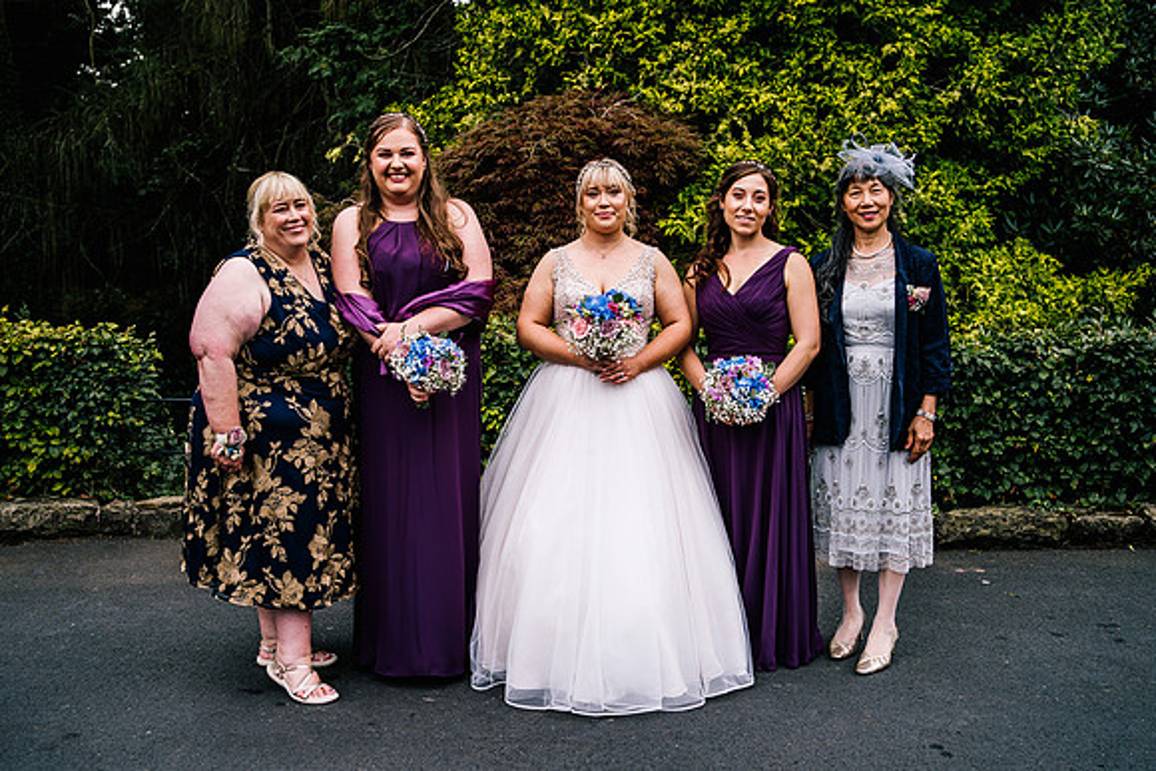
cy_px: 386
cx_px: 578
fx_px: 1124
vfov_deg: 37.9
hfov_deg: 54.4
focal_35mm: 35
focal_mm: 35
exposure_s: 1/500
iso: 100
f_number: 4
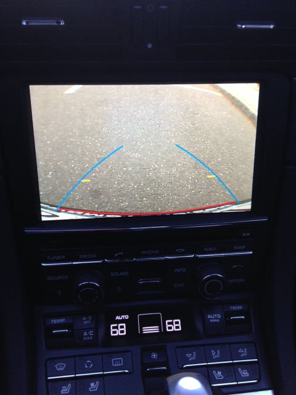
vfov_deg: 52.6
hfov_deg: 40.7
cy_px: 198
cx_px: 148
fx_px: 399
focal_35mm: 35
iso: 125
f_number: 2.4
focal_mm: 4.28
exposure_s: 1/20
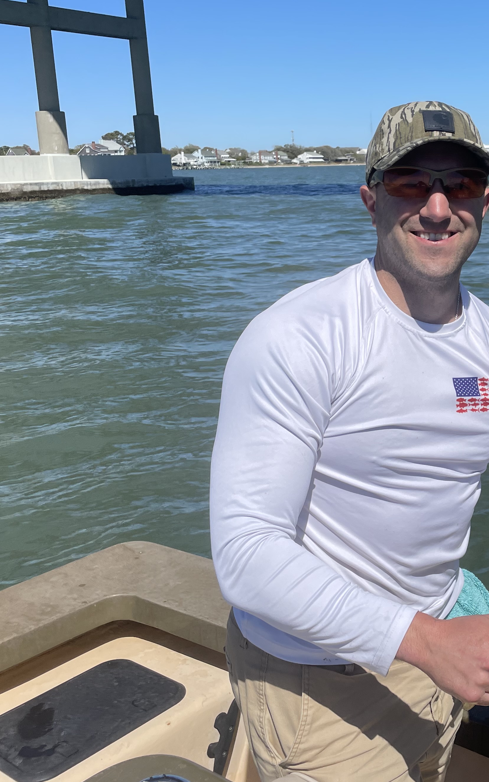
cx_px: 459
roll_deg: +1.7
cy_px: 345
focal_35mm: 42
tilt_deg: -9.7
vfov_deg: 47.1
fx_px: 895
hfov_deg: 29.1
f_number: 1.6
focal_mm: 4.2
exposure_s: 1/5814
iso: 32
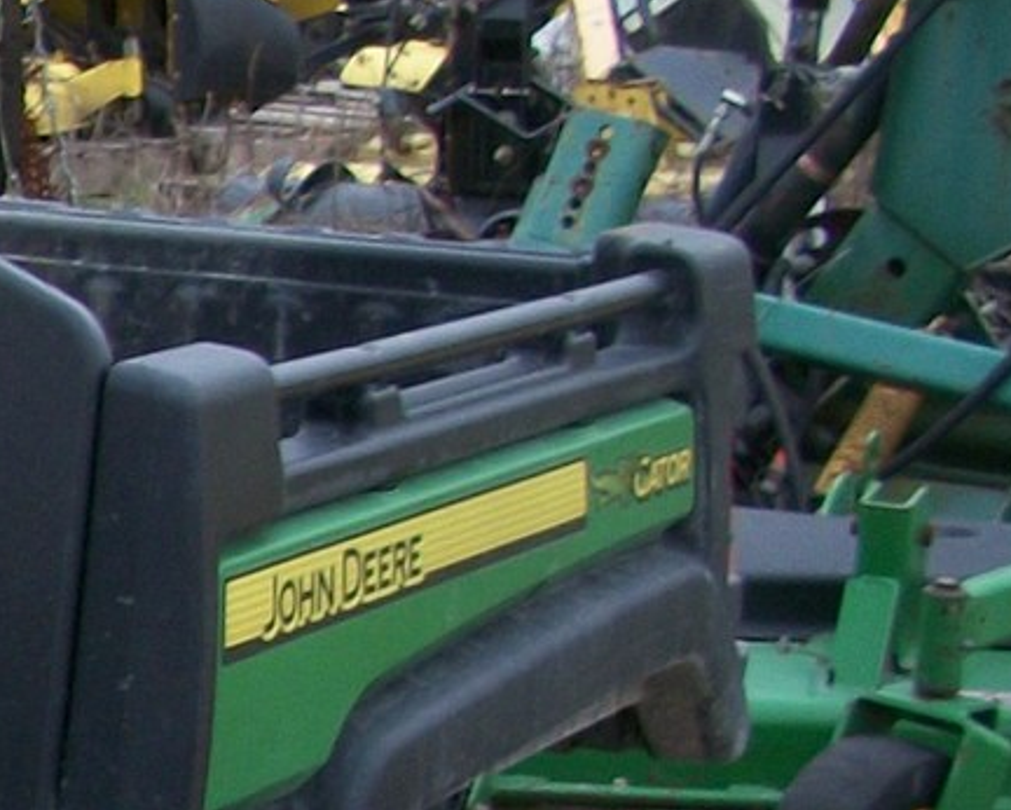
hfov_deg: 10.8
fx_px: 4850
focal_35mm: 162
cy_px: 1374
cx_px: -1074
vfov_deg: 9.2
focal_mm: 6.3
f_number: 3.1
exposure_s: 1/50
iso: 80
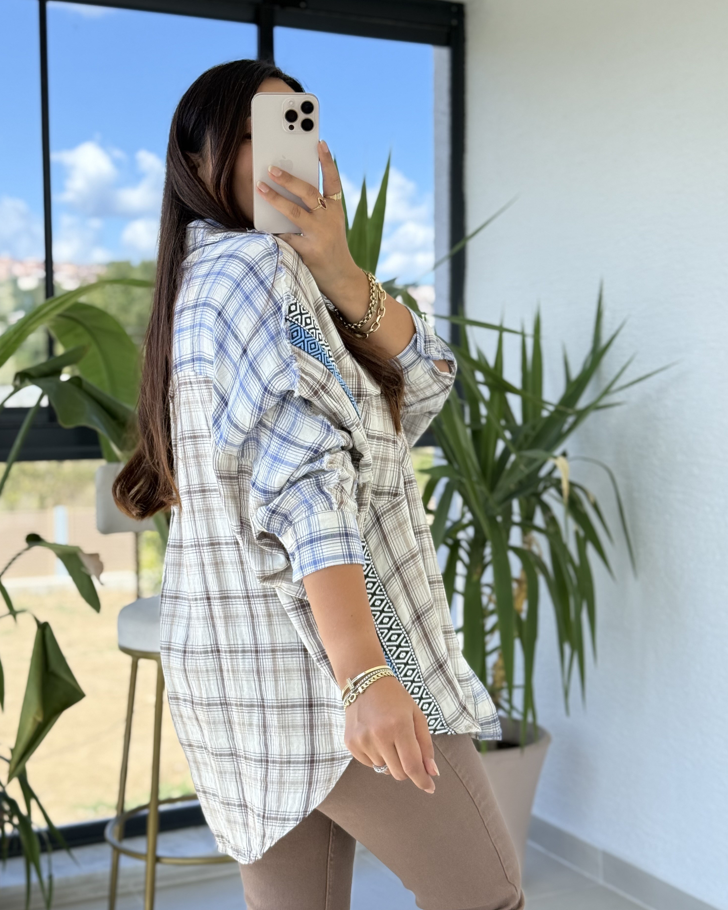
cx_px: 366
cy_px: 443
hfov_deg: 29.7
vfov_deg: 36.7
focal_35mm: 51
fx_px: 1374
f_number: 1.78
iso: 80
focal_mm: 6.76
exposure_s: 1/917
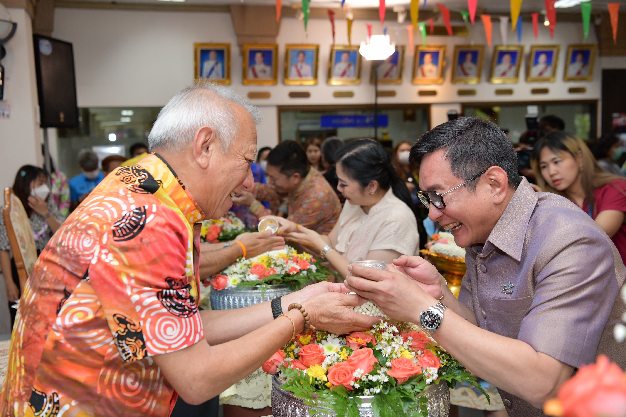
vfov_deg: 33.4
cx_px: 313
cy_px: 208
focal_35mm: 40
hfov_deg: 48.5
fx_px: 696
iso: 1000
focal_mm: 40
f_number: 4
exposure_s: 1/200
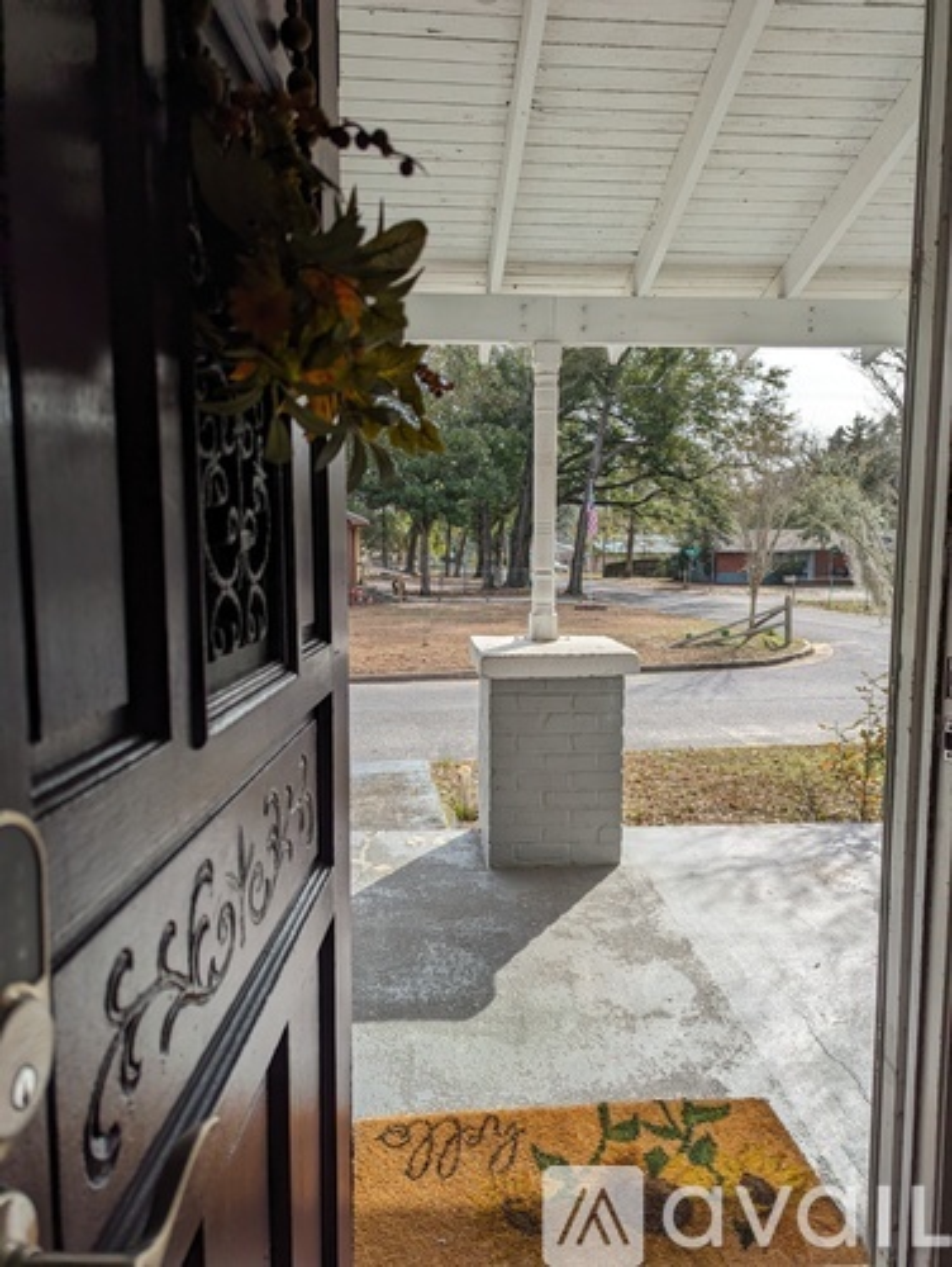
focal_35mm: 24
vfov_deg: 71.5
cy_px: 634
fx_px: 879
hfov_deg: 56.9
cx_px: 476
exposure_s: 1/2058
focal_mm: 6.81
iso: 44
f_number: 1.85
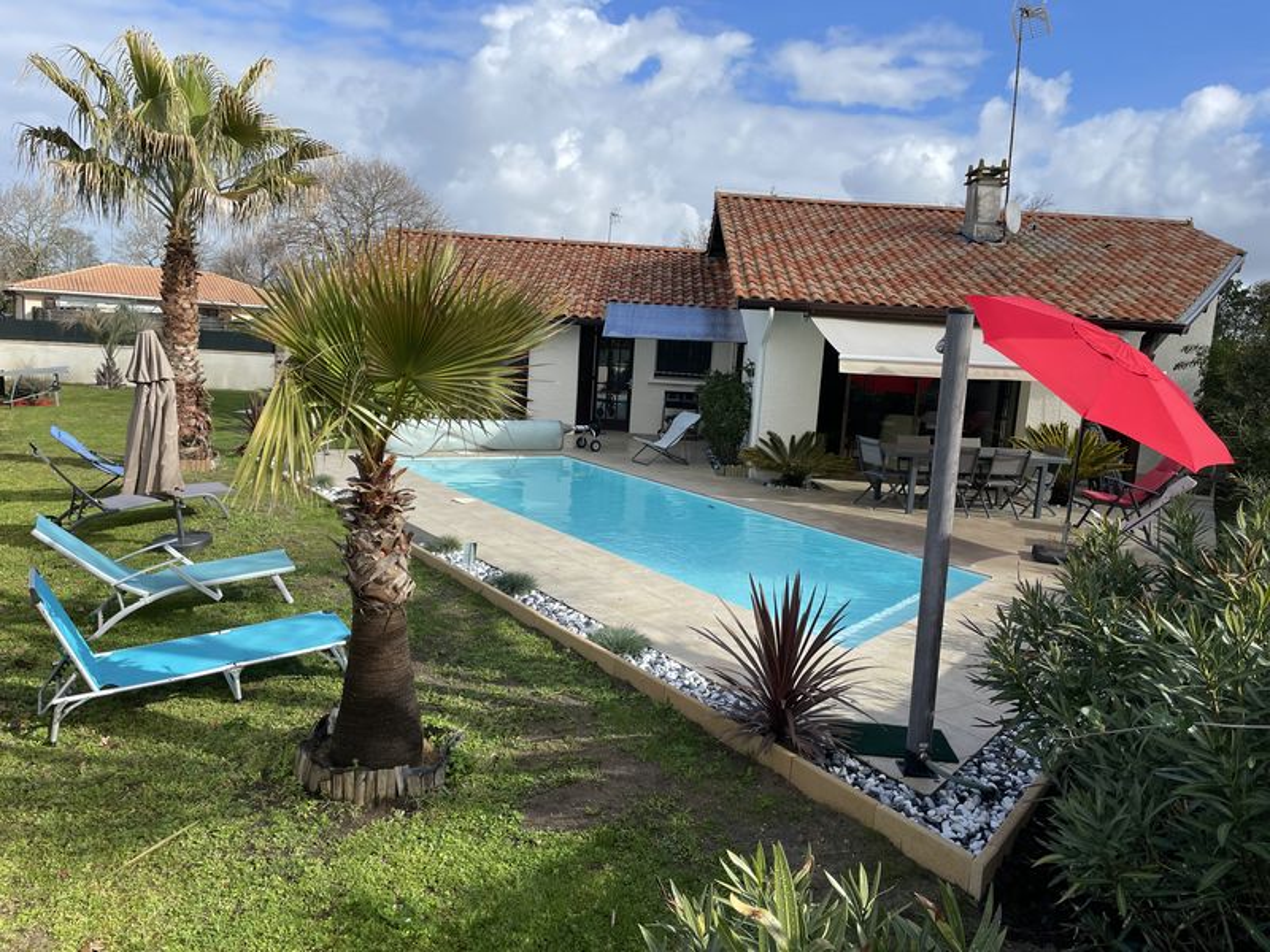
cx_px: 635
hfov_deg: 67.3
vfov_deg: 53.1
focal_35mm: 26
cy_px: 476
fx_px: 954
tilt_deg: -8.0
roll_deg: -3.9
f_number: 1.6
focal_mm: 4.2
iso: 32
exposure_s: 1/2747
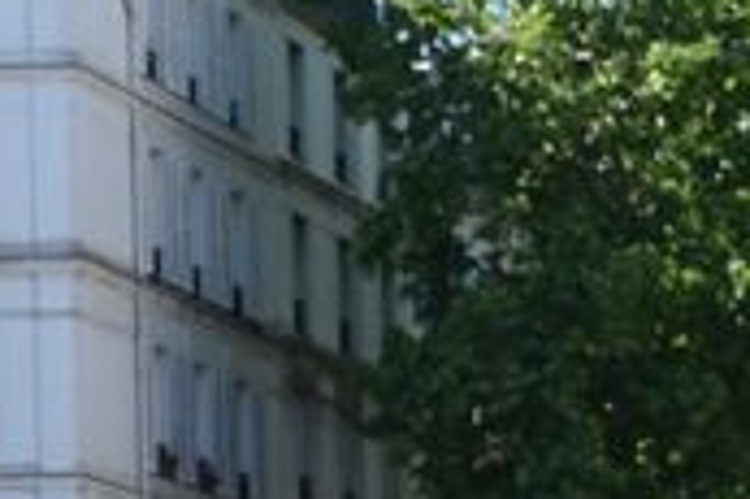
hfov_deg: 8.6
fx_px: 4787
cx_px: -672
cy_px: 1141
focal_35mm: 230
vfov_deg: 5.8
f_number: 5.6
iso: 110
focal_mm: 31
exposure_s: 1/250
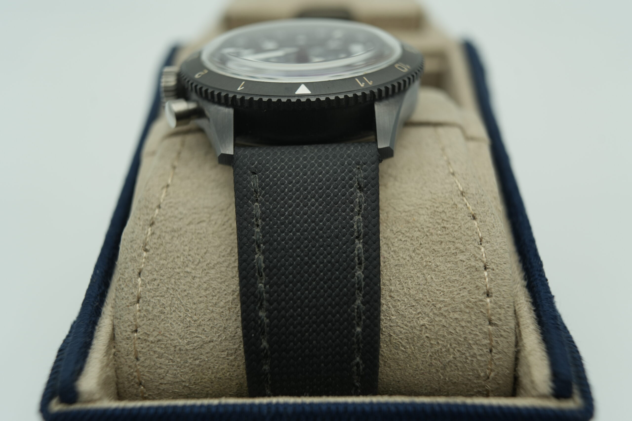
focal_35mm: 35
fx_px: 614
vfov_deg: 37.9
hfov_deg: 54.4
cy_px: 210
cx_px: 316
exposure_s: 1/250
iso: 400
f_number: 5
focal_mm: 35
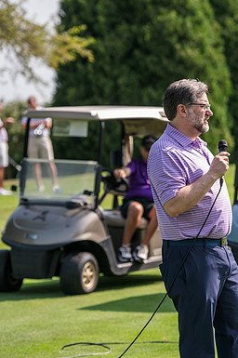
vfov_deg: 11.8
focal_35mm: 175
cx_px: 217
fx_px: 1738
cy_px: 179
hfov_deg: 7.8
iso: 80
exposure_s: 1/400
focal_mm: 116
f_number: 3.5
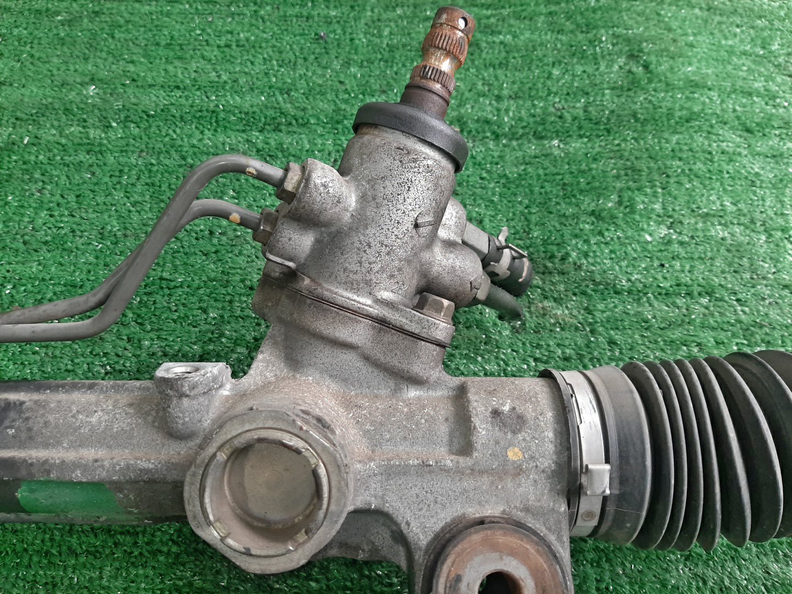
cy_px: 297
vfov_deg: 53.1
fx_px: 595
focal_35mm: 26
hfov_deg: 67.3
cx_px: 396
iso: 112
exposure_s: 1/50
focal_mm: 3.93
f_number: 1.7
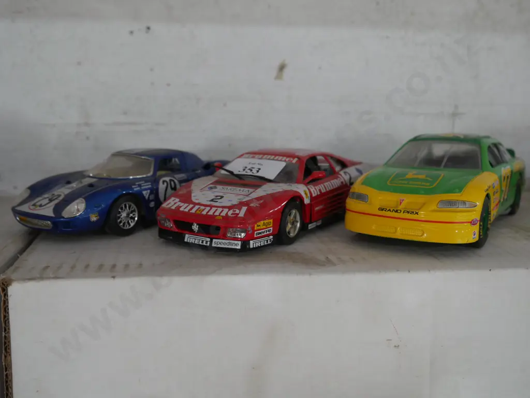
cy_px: 199
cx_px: 265
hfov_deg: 46.8
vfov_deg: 36.0
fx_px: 612
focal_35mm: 40
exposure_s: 1/60
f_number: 4.4
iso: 1600
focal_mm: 20
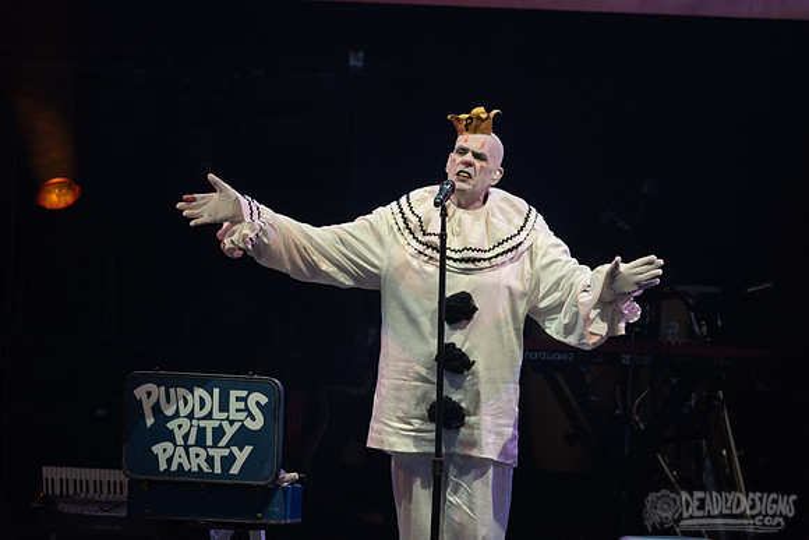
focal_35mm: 600
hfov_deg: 3.4
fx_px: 13486
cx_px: 404
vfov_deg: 2.3
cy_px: 270
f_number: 6.3
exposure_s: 1/320
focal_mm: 600
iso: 640
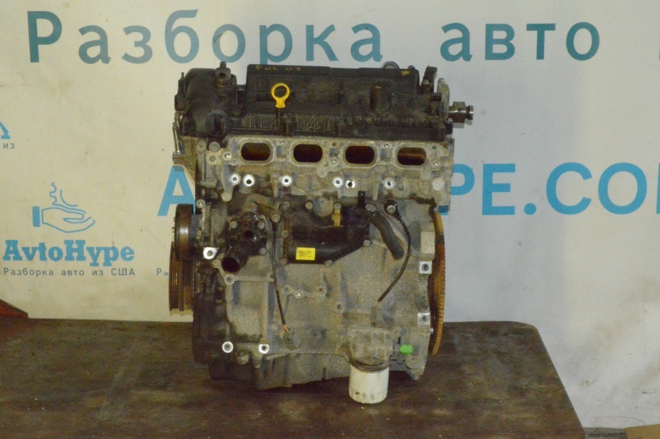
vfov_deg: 17.5
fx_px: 1429
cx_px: 330
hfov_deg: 26.0
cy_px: 220
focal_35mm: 78
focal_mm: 52
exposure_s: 1/50
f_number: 36
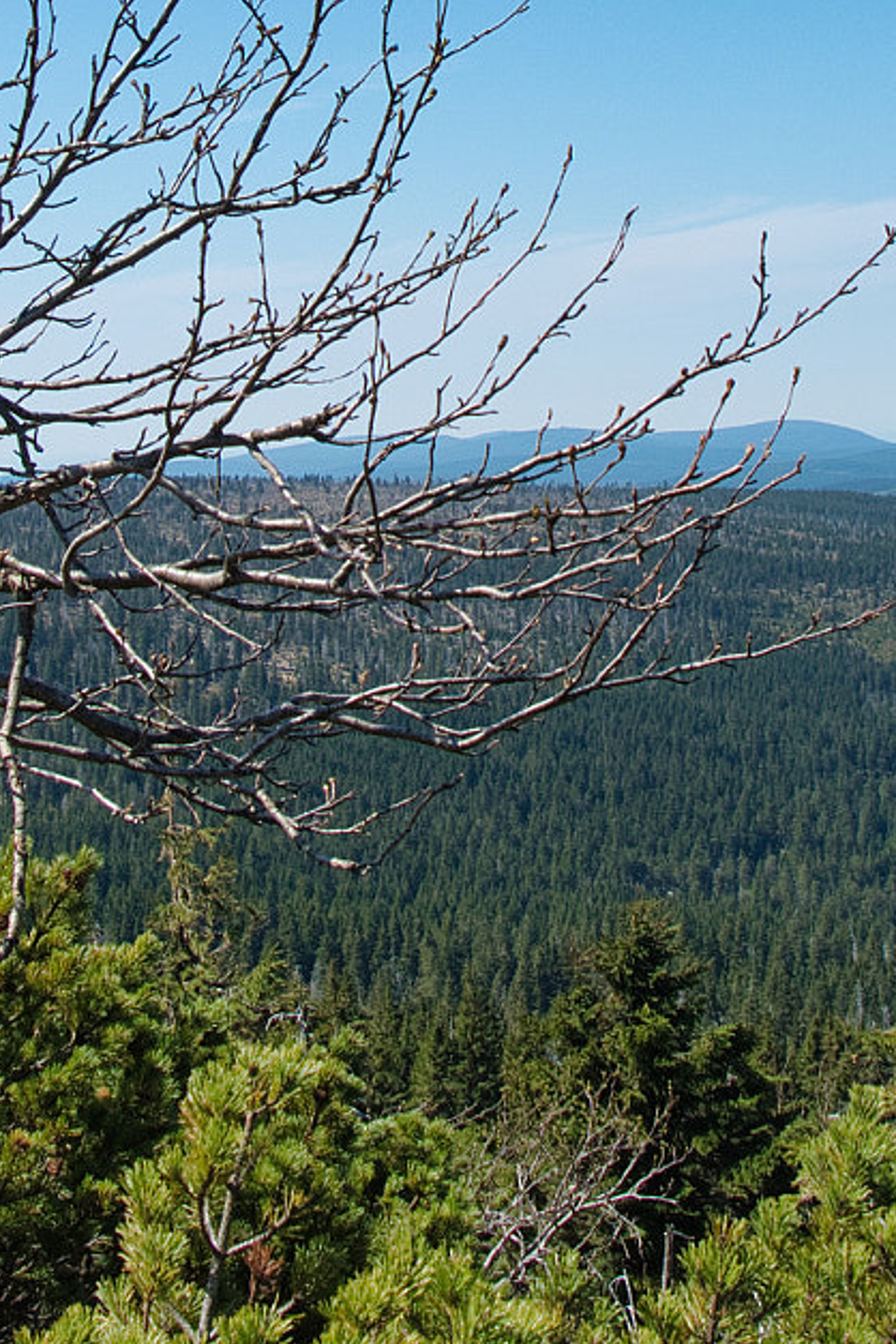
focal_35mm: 74
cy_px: 184
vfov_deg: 26.6
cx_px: 512
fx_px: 2762
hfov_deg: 18.4
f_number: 11
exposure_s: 1/170
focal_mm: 19
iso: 200
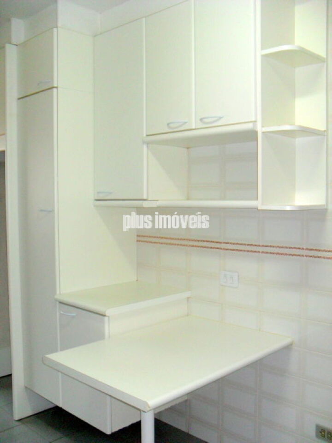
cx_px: 166
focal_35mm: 35
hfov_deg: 40.7
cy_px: 222
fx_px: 448
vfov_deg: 52.6
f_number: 3
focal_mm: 6.3
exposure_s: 1/45
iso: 200
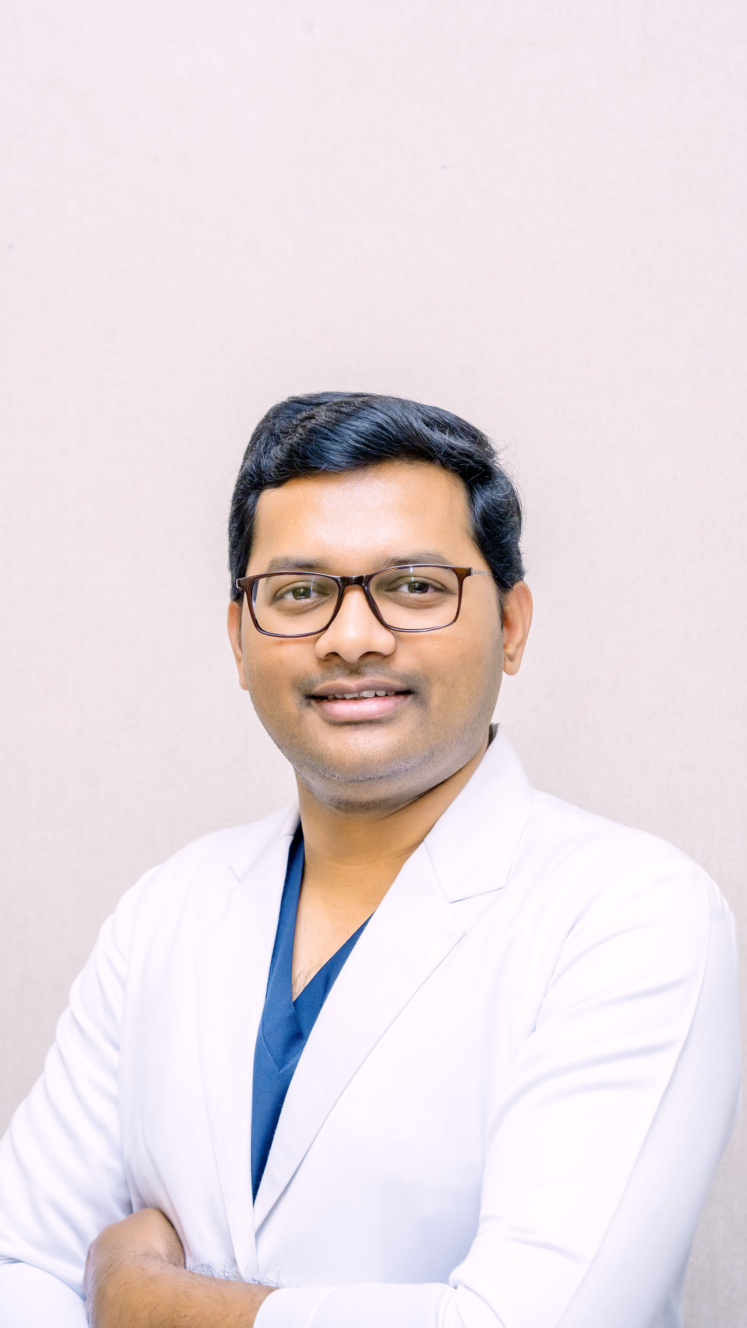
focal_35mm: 74
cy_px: 664
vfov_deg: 28.6
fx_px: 2606
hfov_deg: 16.3
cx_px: 376
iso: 1250
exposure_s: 1/200
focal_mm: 70
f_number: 7.1
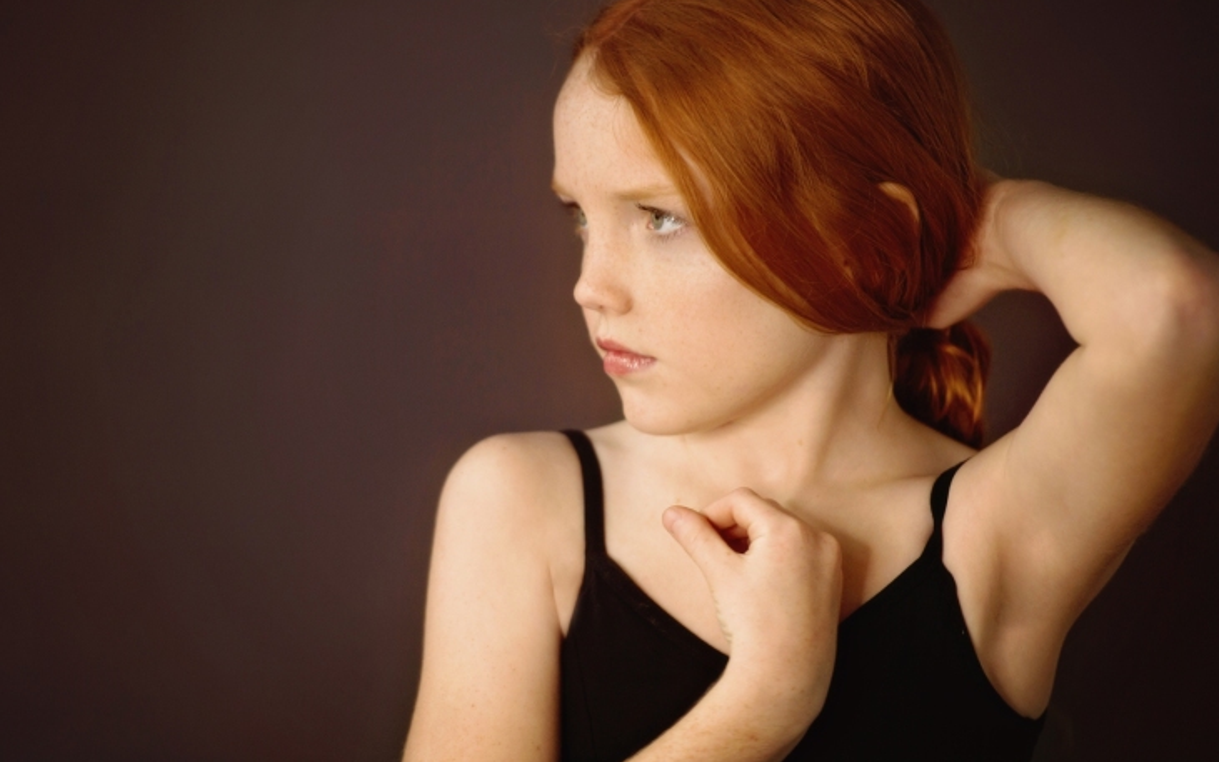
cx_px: 614
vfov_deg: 5.9
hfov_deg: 9.4
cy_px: 335
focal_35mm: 223
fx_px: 7409
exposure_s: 1/250
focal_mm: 200
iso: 400
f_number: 2.8
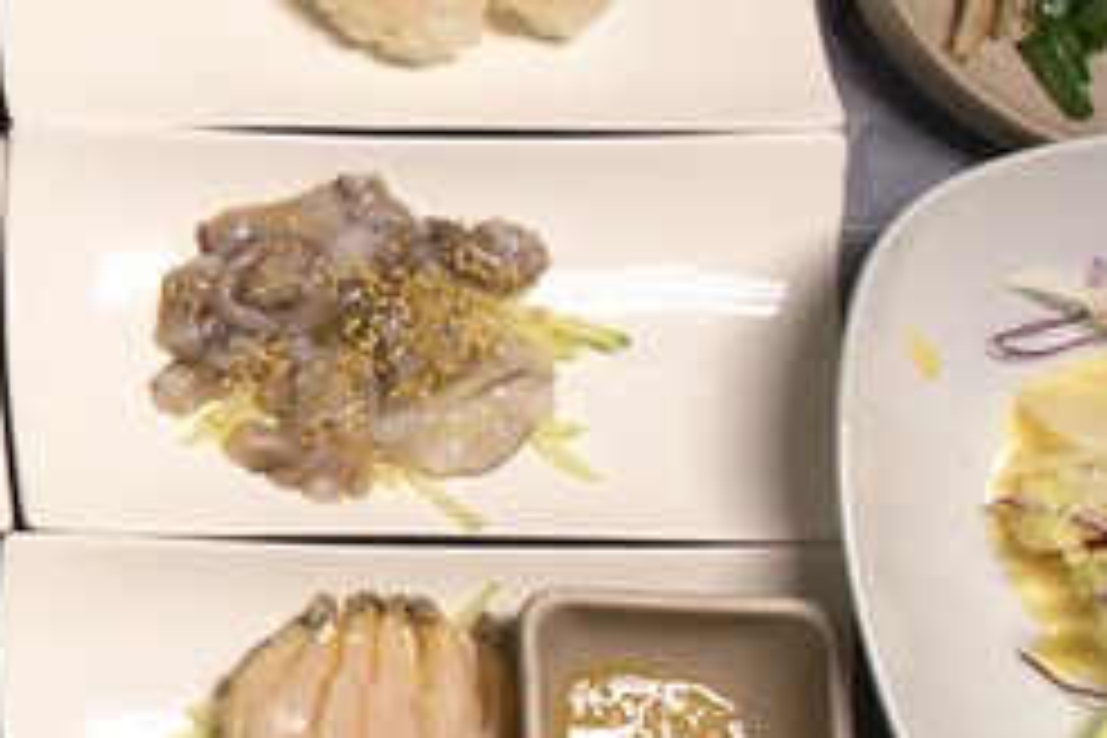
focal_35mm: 129
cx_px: -994
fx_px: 3966
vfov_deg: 10.6
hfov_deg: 13.8
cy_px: 326
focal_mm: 33
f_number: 4
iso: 500
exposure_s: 1/40
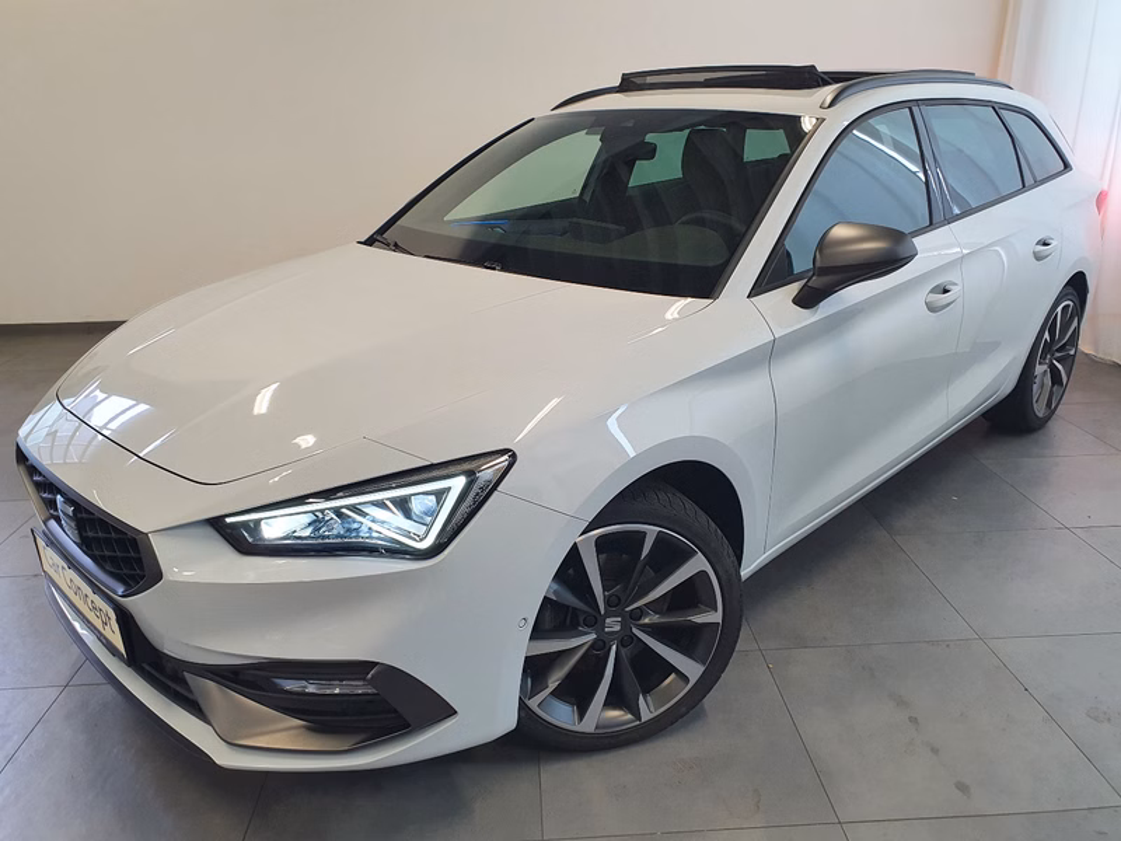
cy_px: 420
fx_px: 842
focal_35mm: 26
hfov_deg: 67.3
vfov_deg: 53.1
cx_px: 560
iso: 160
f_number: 2.4
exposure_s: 1/50
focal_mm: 4.32
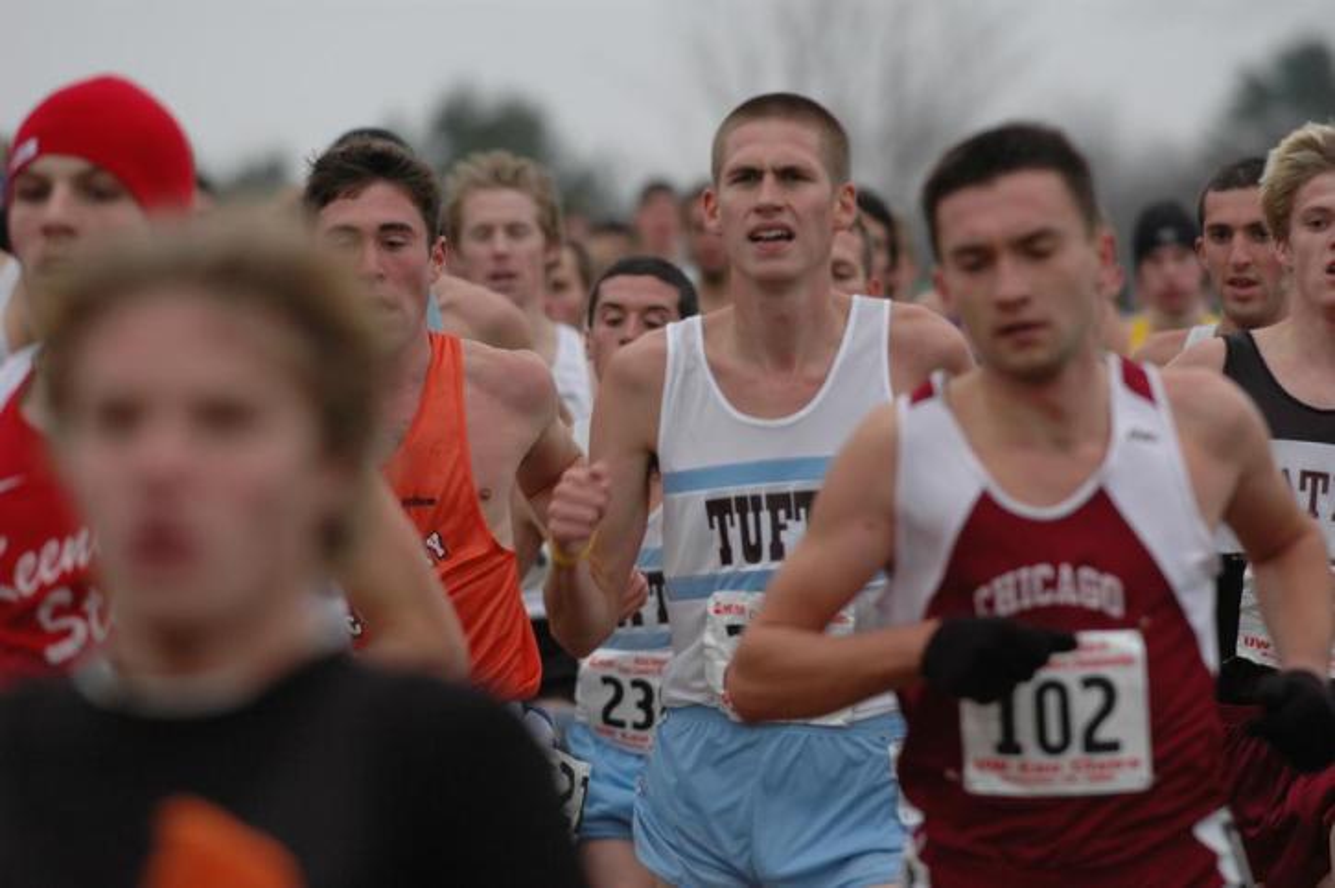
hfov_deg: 6.9
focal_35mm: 300
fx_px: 11115
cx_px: 668
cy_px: 444
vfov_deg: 4.6
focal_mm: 200
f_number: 4
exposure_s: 1/320
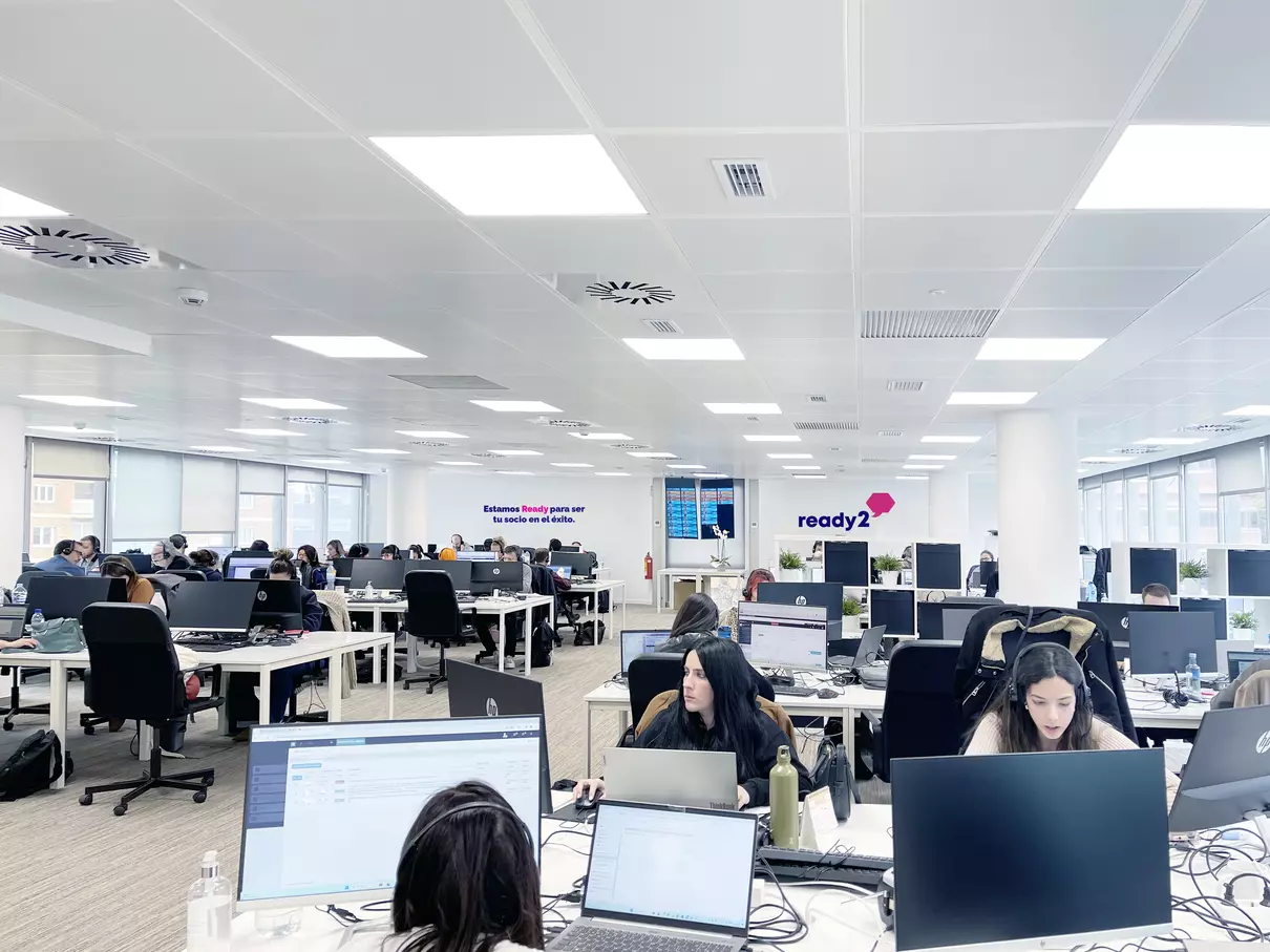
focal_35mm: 25
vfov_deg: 54.9
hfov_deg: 69.4
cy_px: 476
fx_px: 917
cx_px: 635
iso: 64
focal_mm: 5.1
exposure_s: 1/100
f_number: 1.6
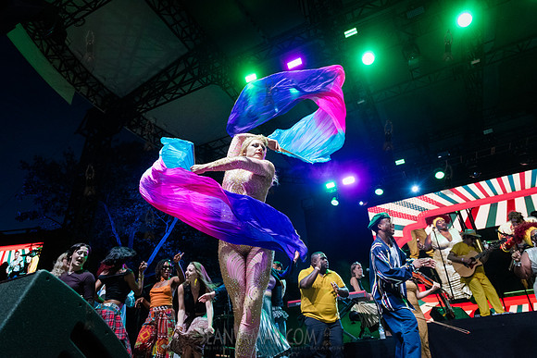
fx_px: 358
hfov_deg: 73.7
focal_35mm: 24
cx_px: 268
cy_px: 179
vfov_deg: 53.2
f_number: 4
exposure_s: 1/500
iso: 6400
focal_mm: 24
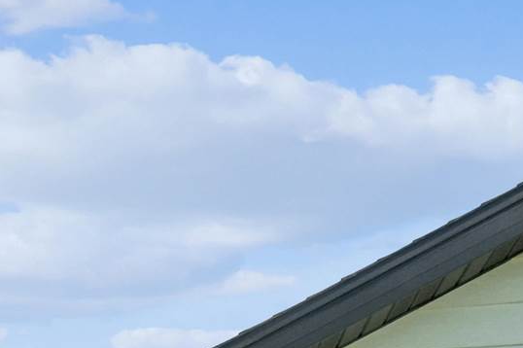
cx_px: -374
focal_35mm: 120
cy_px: 941
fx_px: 1742
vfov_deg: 9.6
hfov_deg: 15.1
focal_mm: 21
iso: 500
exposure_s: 1/320
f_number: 22
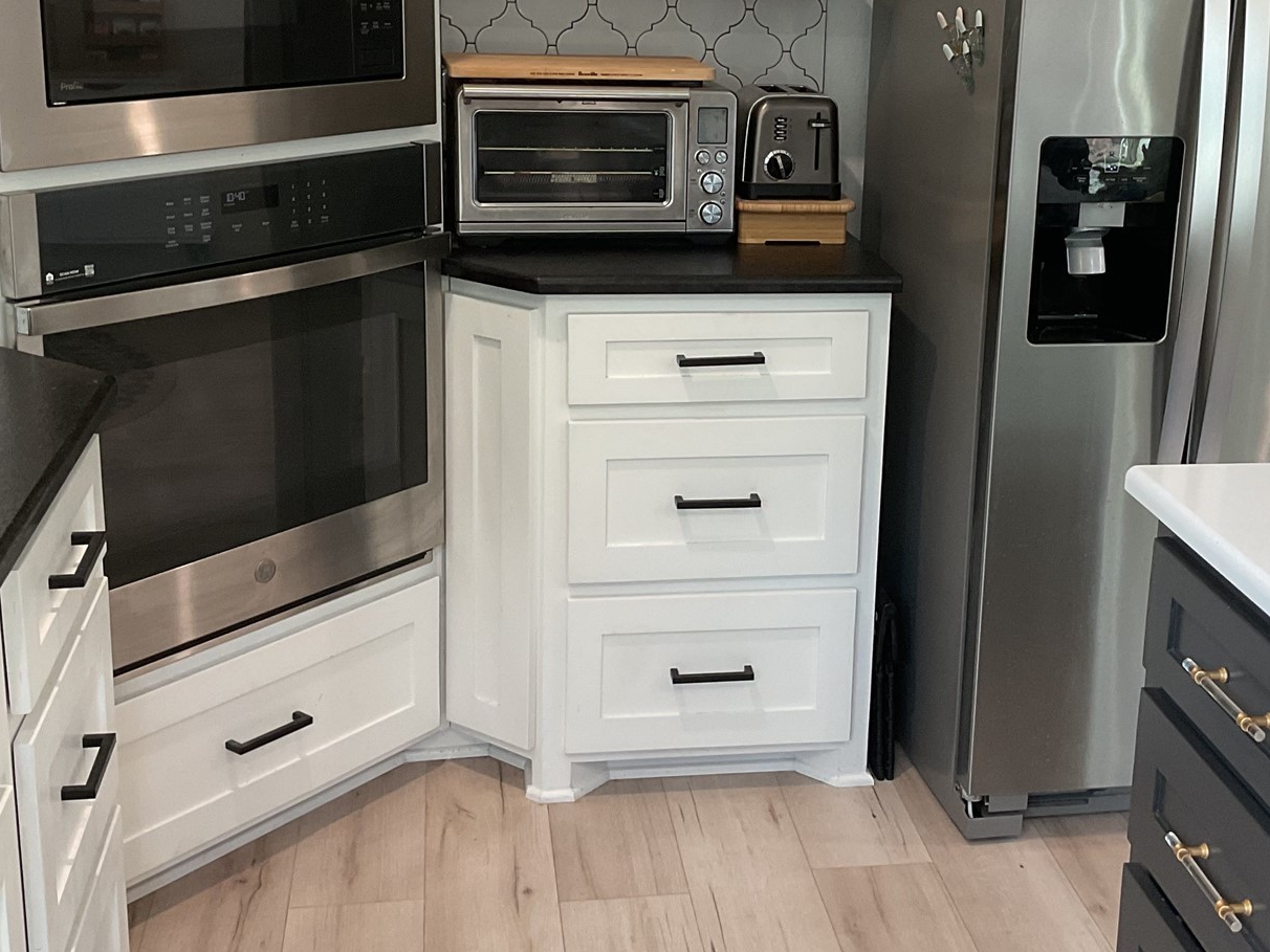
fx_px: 1798
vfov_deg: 29.5
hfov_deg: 38.8
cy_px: 351
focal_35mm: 49
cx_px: 761
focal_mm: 3
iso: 64
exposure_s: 1/60
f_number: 1.8
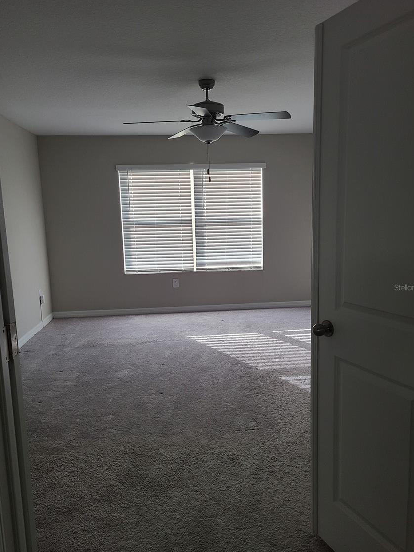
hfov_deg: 49.8
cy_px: 287
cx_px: 207
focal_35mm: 28
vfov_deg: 63.4
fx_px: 446
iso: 80
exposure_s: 1/120
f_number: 1.8
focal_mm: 5.4
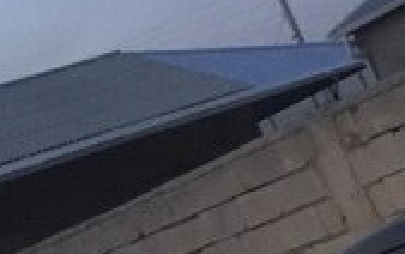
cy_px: 521
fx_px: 1326
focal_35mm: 120
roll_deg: +19.0
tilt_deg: -17.7
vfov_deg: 10.1
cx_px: 697
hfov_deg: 15.3
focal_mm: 4.15
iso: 400
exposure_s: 1/17
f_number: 2.2
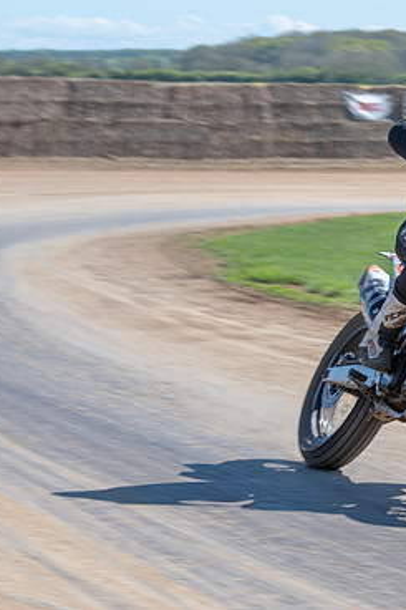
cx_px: 512
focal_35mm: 216
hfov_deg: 6.3
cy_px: 324
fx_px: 3657
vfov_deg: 9.5
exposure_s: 1/200
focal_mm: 82
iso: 100
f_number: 8
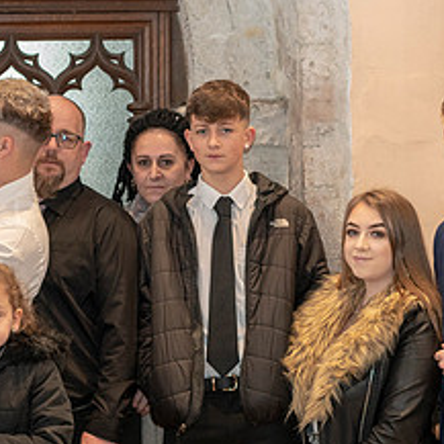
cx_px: -53
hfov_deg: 13.6
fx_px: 1814
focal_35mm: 125
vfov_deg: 13.9
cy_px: 296
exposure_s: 1/160
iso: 3200
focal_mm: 55
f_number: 4
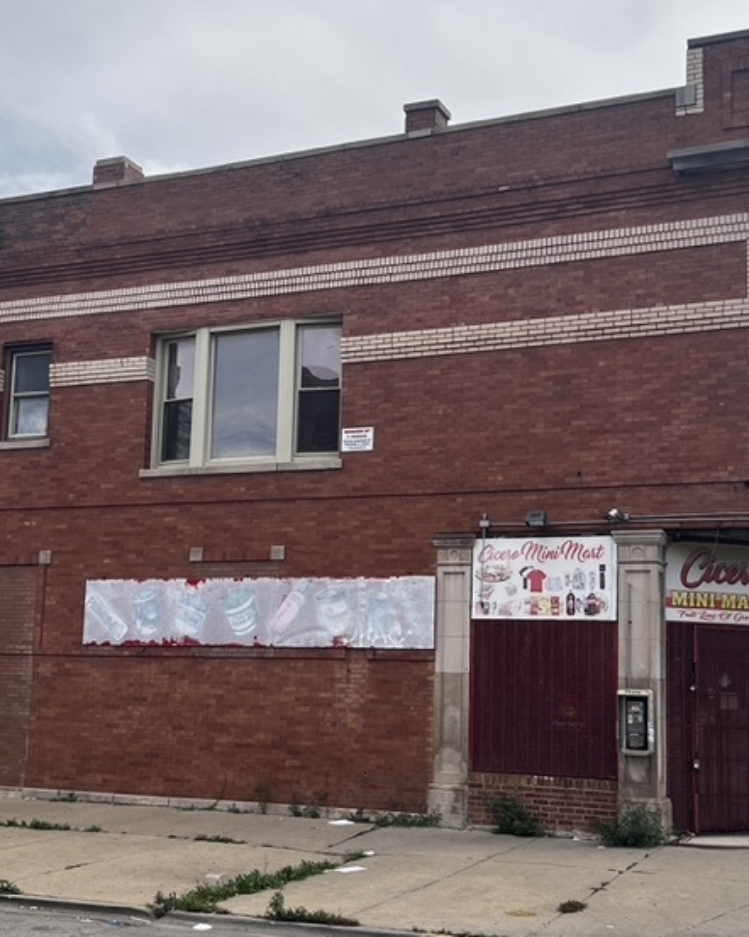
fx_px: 1303
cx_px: 361
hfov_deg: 32.1
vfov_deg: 39.5
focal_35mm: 47
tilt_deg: +8.2
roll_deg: -1.0
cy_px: 513
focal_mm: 5.7
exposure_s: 1/3077
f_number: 1.5
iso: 50
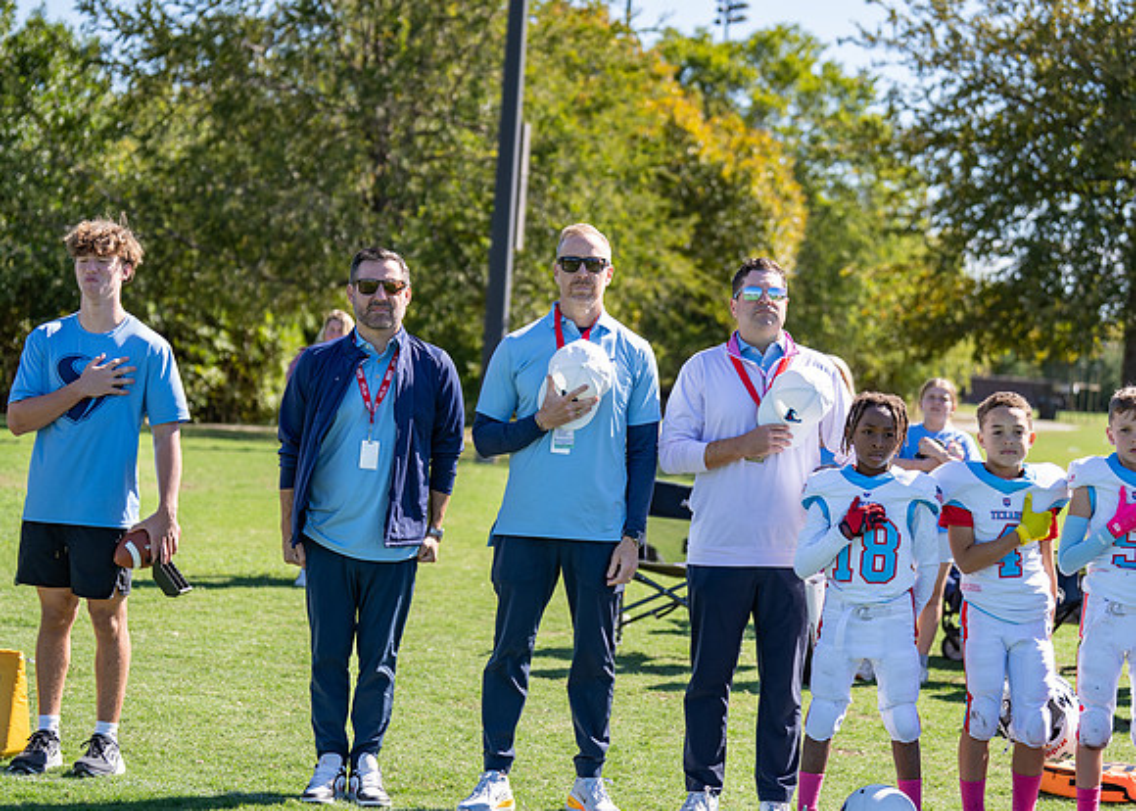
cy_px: 436
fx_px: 2620
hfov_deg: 24.5
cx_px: 575
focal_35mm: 81
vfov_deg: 17.6
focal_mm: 70
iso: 125
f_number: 2.8
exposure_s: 1/1000
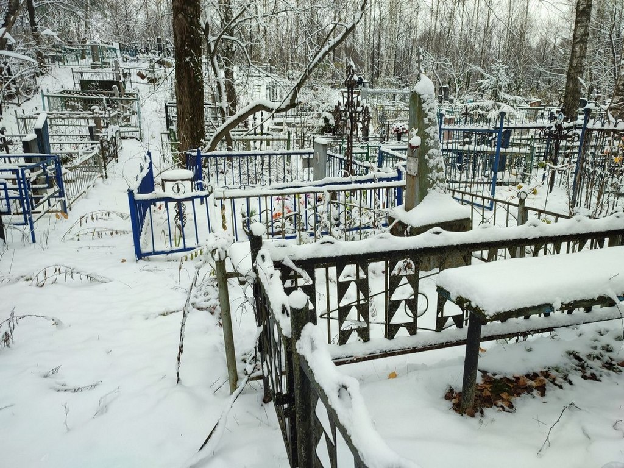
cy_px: 234
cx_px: 312
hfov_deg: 69.4
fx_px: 451
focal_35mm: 25
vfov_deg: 54.9
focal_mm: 6.04
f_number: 1.9
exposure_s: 1/50
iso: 62
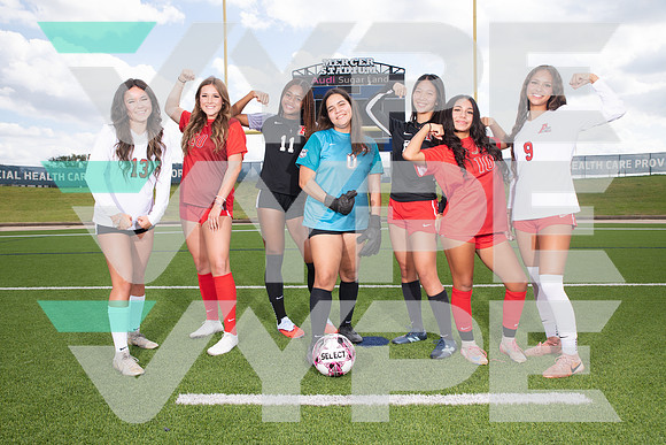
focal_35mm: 26
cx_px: 333
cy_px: 222
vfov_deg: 49.6
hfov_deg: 69.4
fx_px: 481
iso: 125
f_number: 7.1
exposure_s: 1/320
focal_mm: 26
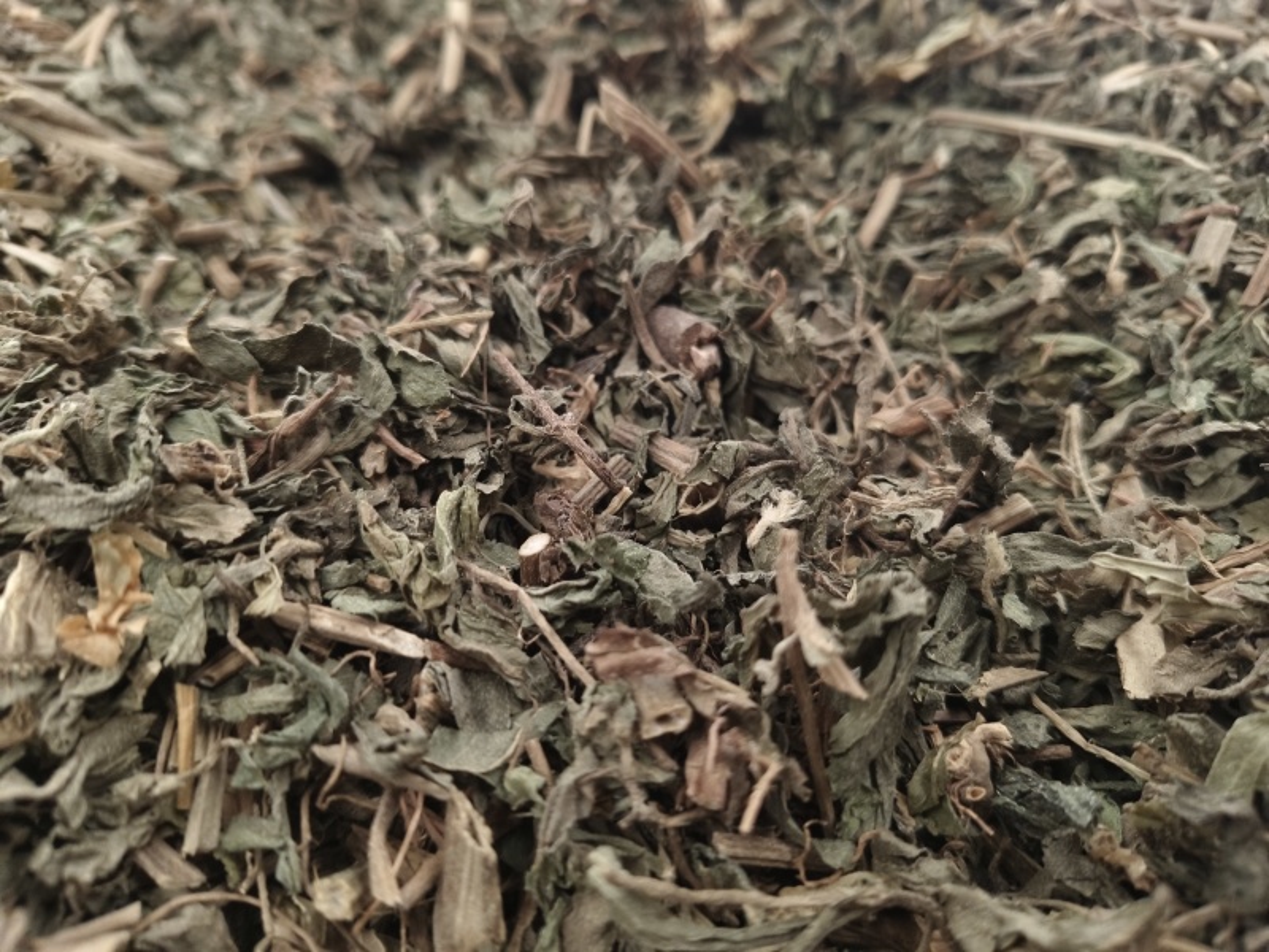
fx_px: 843
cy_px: 476
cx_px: 634
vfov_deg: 58.9
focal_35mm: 23
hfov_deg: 73.9
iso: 580
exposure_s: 1/50
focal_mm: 5.6
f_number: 1.88
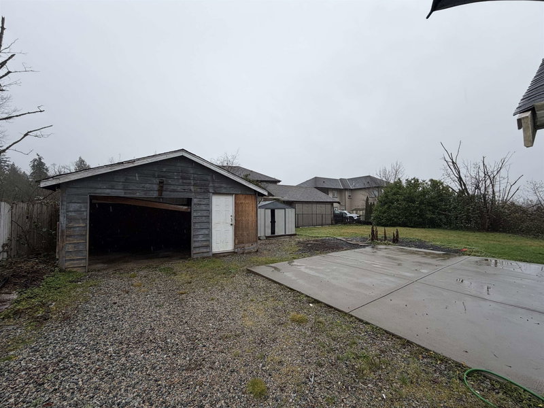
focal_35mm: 14
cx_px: 272
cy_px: 204
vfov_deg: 85.7
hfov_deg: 102.1
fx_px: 220
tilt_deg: +1.7
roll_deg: +0.7
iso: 40
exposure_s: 1/579
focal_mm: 2.22
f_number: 2.2
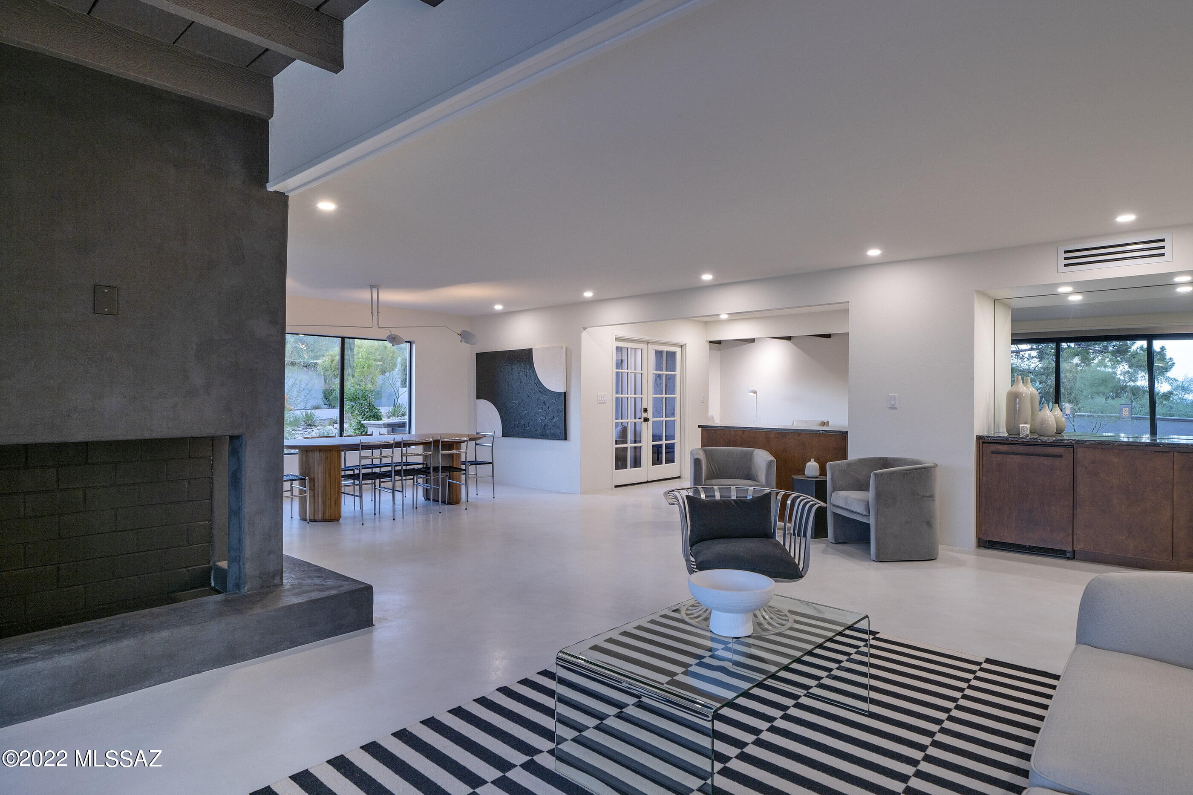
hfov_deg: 86.9
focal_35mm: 19
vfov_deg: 64.5
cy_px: 398
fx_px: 630
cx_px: 596
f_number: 9
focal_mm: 19
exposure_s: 1/3
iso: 200
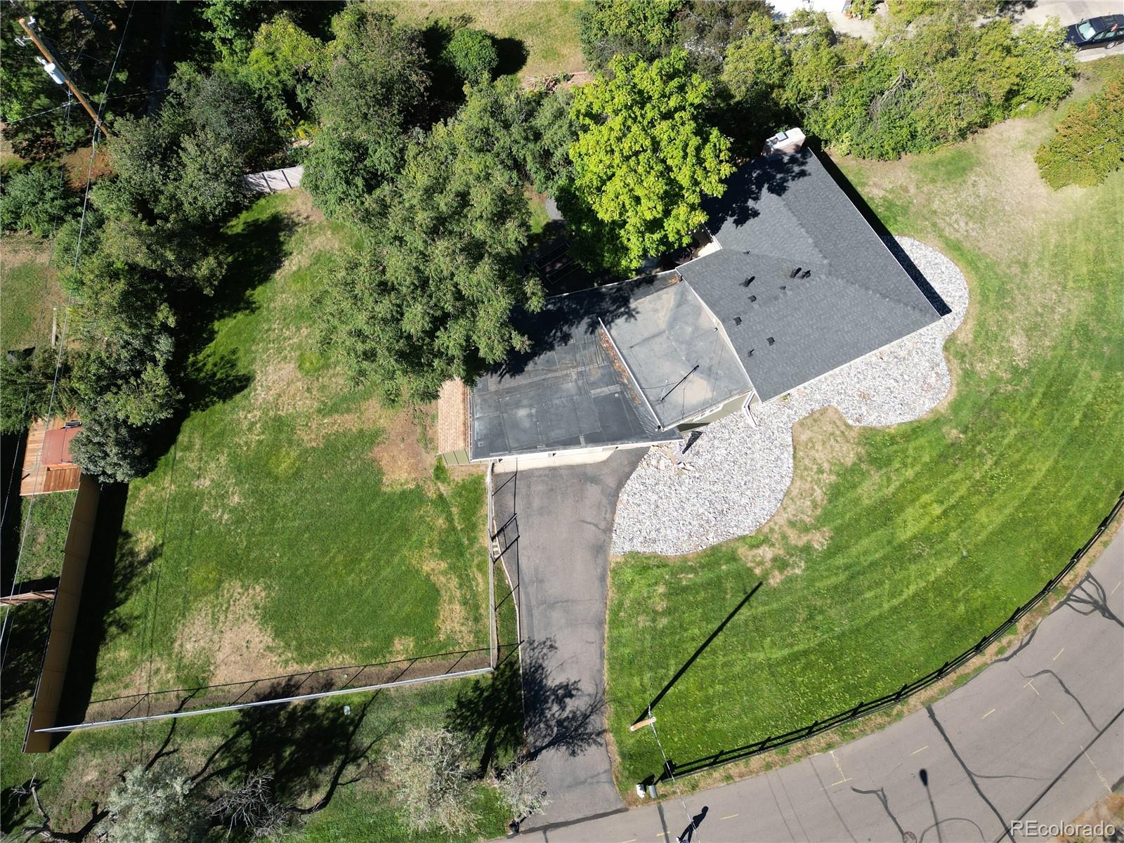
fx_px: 779
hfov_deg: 71.6
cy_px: 422
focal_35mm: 24
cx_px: 562
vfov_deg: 56.8
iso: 100
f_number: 1.7
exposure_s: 1/1500
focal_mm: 6.72
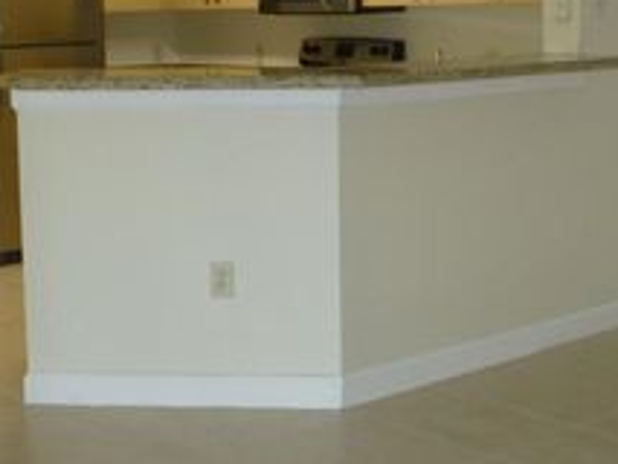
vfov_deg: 21.6
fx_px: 1215
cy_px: 155
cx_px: 281
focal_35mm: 68
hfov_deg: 28.5
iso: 100
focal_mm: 5.2
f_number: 3.3
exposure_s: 1/30
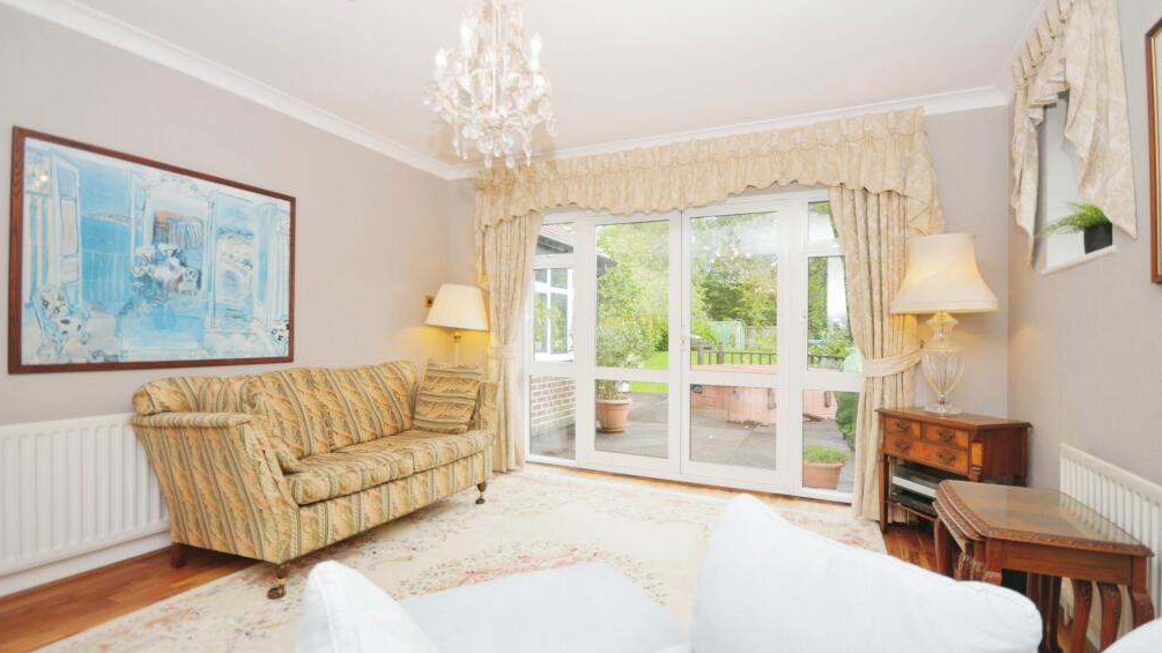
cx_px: 586
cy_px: 351
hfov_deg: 99.4
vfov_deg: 67.0
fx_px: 493
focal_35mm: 16
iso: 200
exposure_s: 1/60
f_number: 5
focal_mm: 10
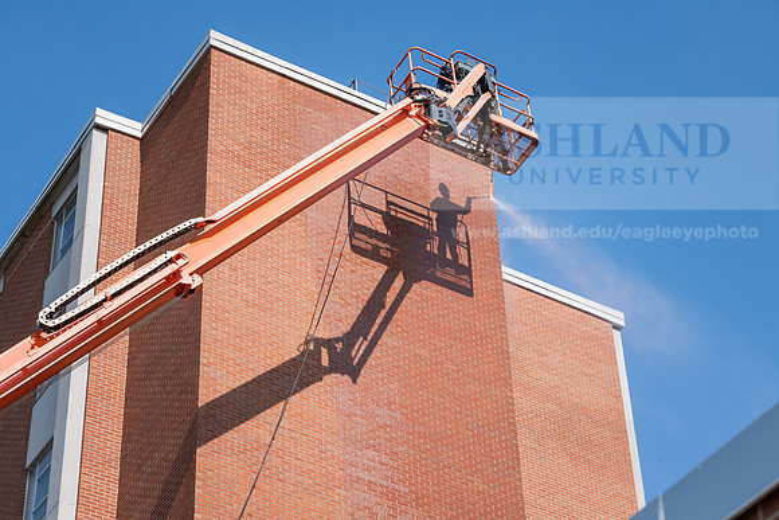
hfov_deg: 22.6
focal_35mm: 90
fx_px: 1948
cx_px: 390
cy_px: 260
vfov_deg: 15.2
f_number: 8
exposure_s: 1/500
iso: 200
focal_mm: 90
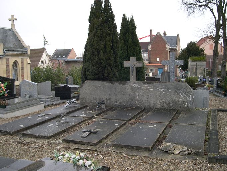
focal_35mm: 38
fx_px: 249
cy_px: 86
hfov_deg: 49.0
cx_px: 114
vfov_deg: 37.7
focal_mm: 8
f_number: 2.8
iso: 100
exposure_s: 1/230
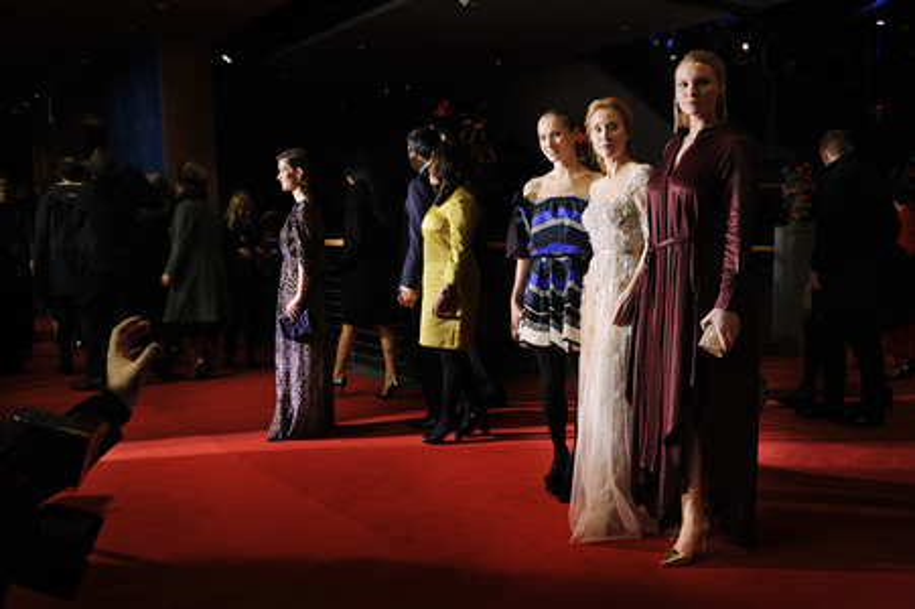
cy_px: 304
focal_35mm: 34
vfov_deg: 38.8
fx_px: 864
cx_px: 458
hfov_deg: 55.8
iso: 400
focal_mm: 34
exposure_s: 1/200
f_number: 4
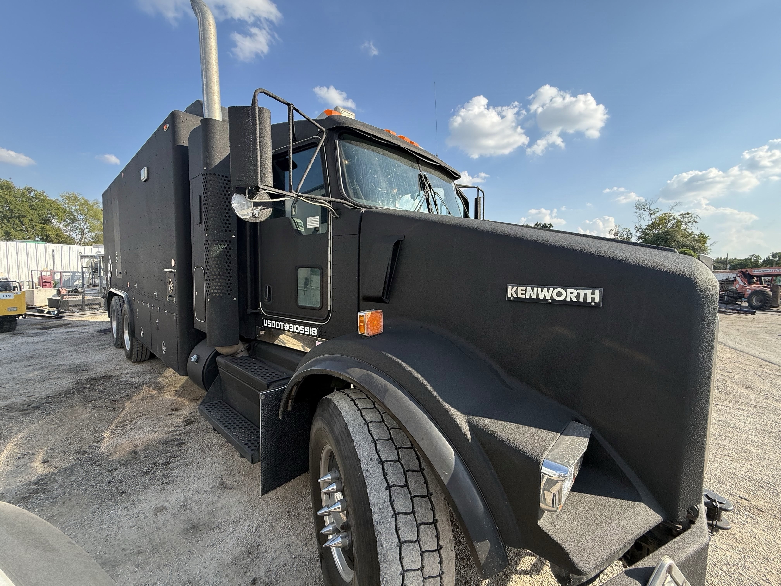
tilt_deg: -2.0
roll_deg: -2.3
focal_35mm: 14
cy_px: 293
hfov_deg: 102.1
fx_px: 316
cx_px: 390
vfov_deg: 85.7
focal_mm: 2.22
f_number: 2.2
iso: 20
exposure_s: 1/445
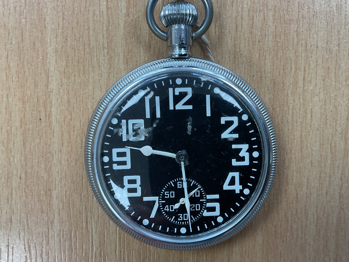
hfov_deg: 52.6
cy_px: 114
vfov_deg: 40.6
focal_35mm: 35
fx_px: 353
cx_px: 184
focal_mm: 3
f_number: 1.8
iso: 64
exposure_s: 1/120
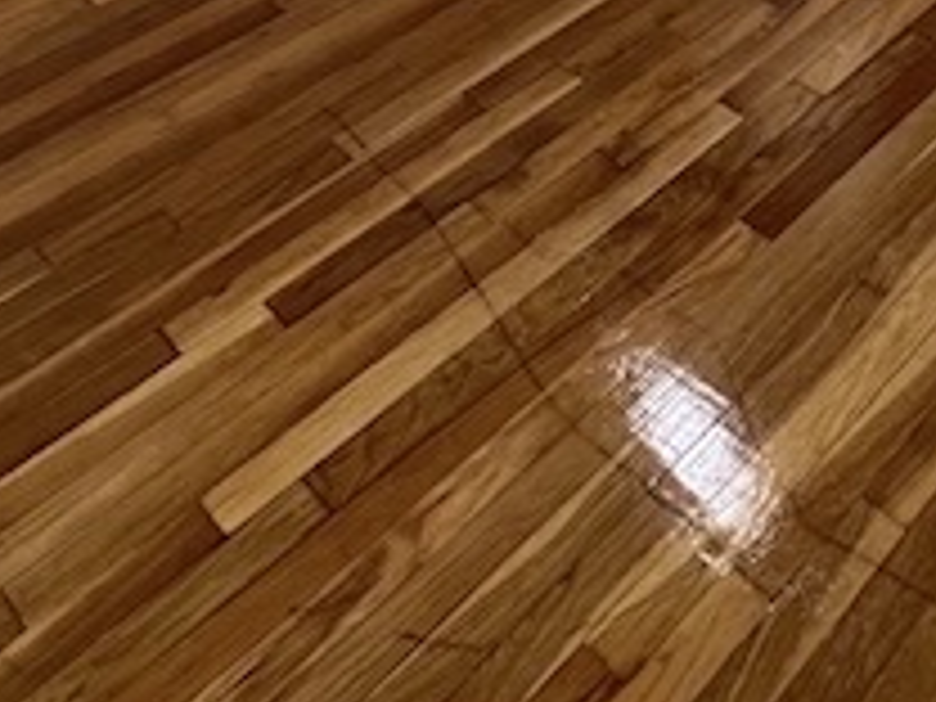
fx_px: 1352
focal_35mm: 50
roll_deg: -2.3
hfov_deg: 37.6
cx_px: 648
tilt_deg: -11.9
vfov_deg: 20.3
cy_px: -580
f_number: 1.8
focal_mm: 1.57
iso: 160
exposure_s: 1/120
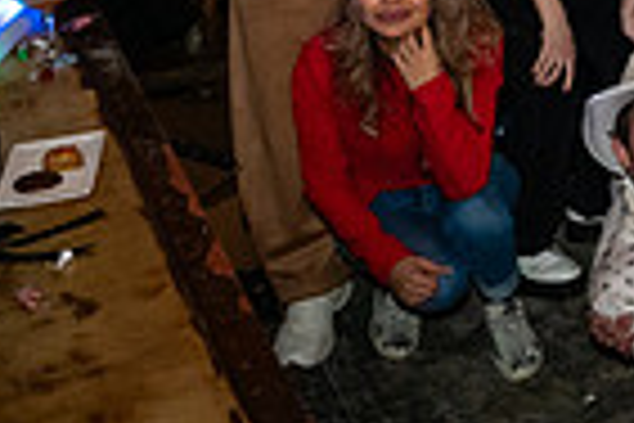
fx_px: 1743
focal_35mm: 99
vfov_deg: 13.0
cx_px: 1124
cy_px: -245
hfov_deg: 17.1
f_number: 4
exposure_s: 1/125
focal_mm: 24
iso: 3200
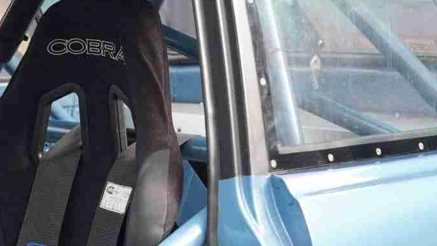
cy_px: 20
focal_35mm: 112
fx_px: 1298
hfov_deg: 18.8
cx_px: 61
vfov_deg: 10.8
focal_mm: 30
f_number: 4
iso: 200
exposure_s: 1/60
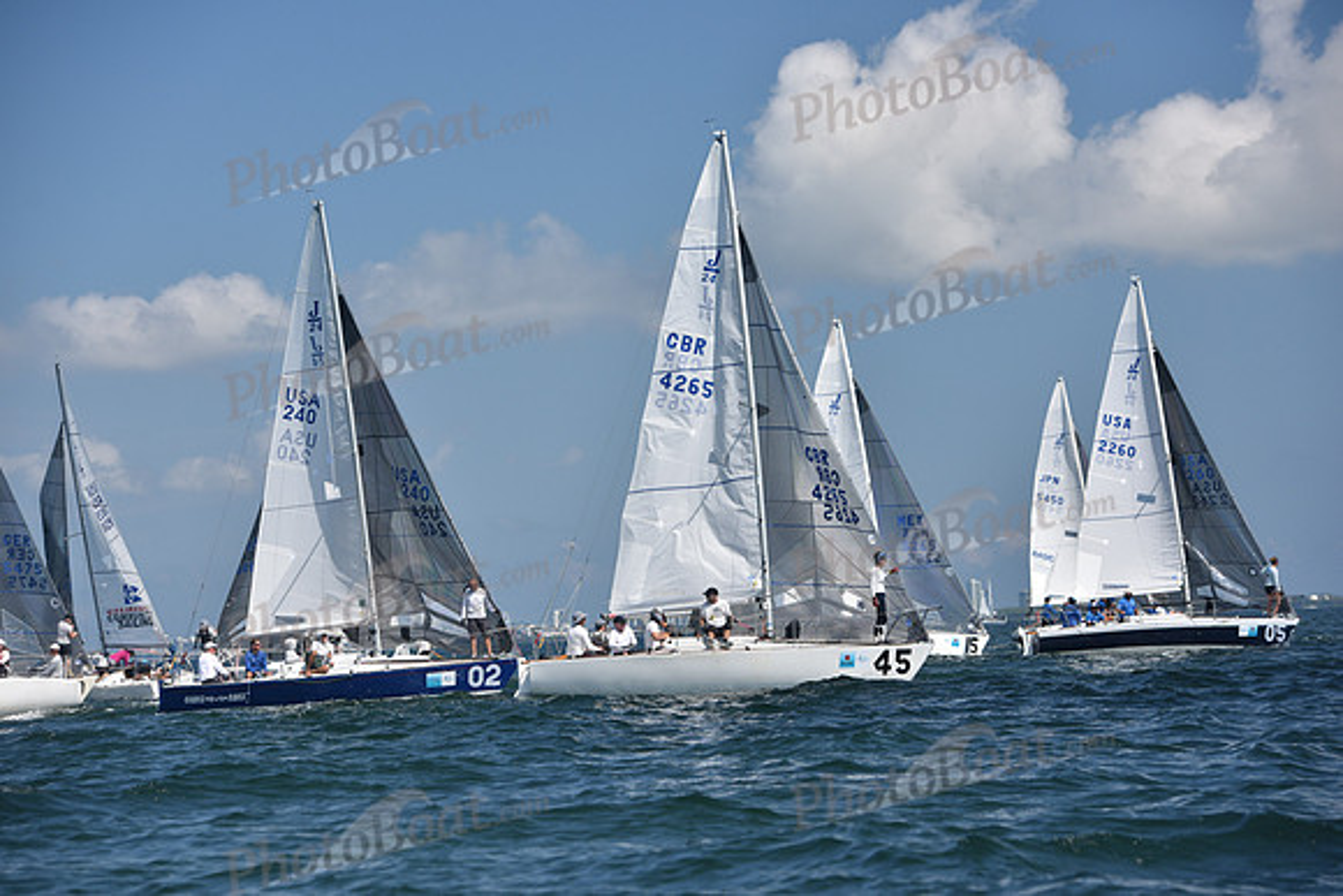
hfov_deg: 17.6
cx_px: 672
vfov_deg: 11.8
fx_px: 4328
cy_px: 448
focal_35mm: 116
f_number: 5
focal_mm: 116
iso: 250
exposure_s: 1/1250
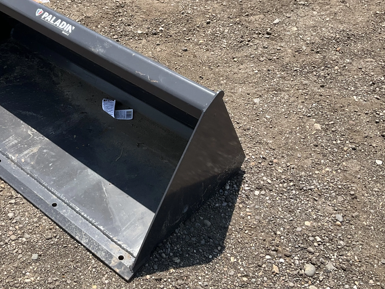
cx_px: 131
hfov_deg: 40.0
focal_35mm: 47
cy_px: 129
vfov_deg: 30.9
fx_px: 523
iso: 25
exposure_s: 1/1144
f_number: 1.8
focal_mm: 3
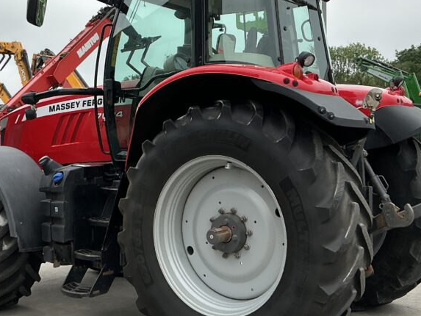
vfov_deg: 29.1
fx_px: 608
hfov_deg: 38.2
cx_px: 226
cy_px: 144
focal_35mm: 50
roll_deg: +1.1
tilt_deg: +4.7
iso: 25
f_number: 1.8
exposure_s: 1/1984
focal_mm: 3
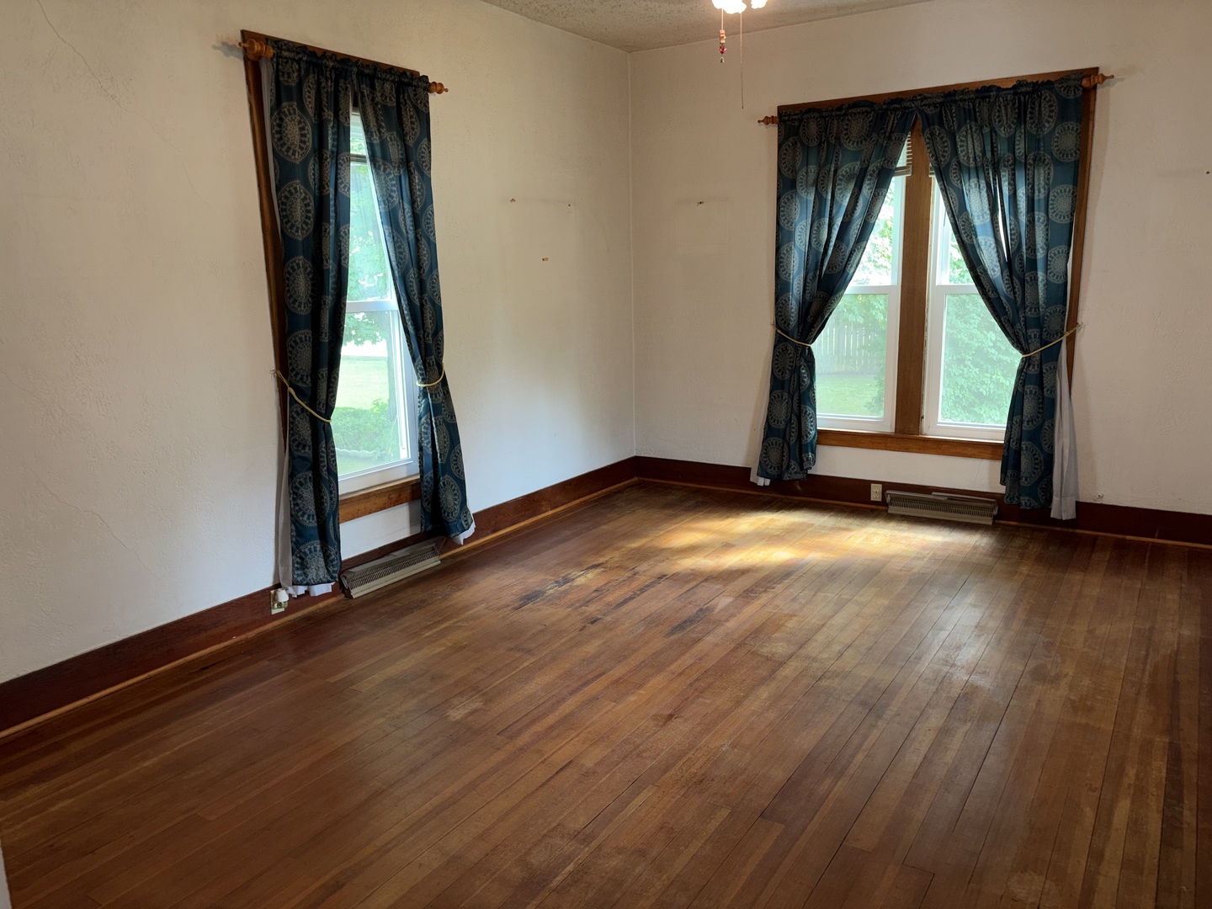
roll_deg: +1.6
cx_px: 606
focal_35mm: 26
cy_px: 454
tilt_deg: -11.0
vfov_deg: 53.1
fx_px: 910
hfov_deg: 67.3
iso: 50
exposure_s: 1/17
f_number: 1.6
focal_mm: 5.96
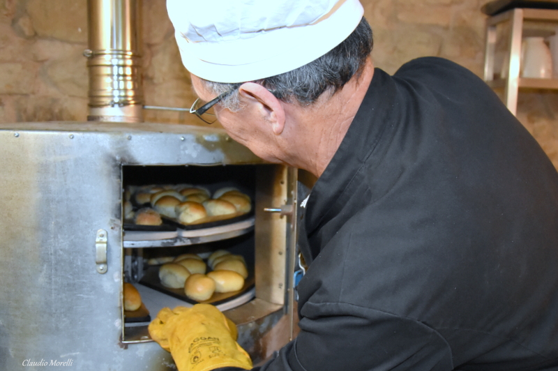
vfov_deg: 39.9
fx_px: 511
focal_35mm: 33
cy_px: 186
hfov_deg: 57.3
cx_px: 279
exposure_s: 1/60
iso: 3200
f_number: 3.8
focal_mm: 22
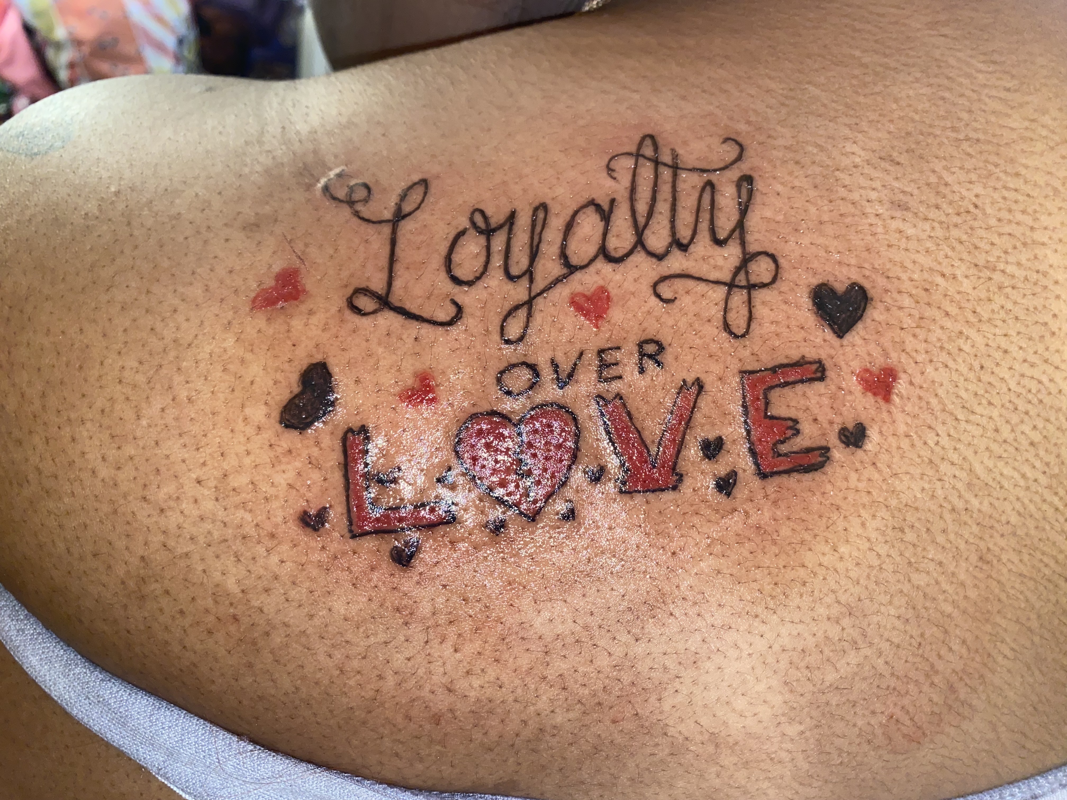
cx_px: 534
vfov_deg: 53.1
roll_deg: -11.6
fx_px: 801
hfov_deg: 67.3
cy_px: 400
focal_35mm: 26
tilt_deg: -35.3
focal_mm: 4.25
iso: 40
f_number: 1.8
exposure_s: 1/4
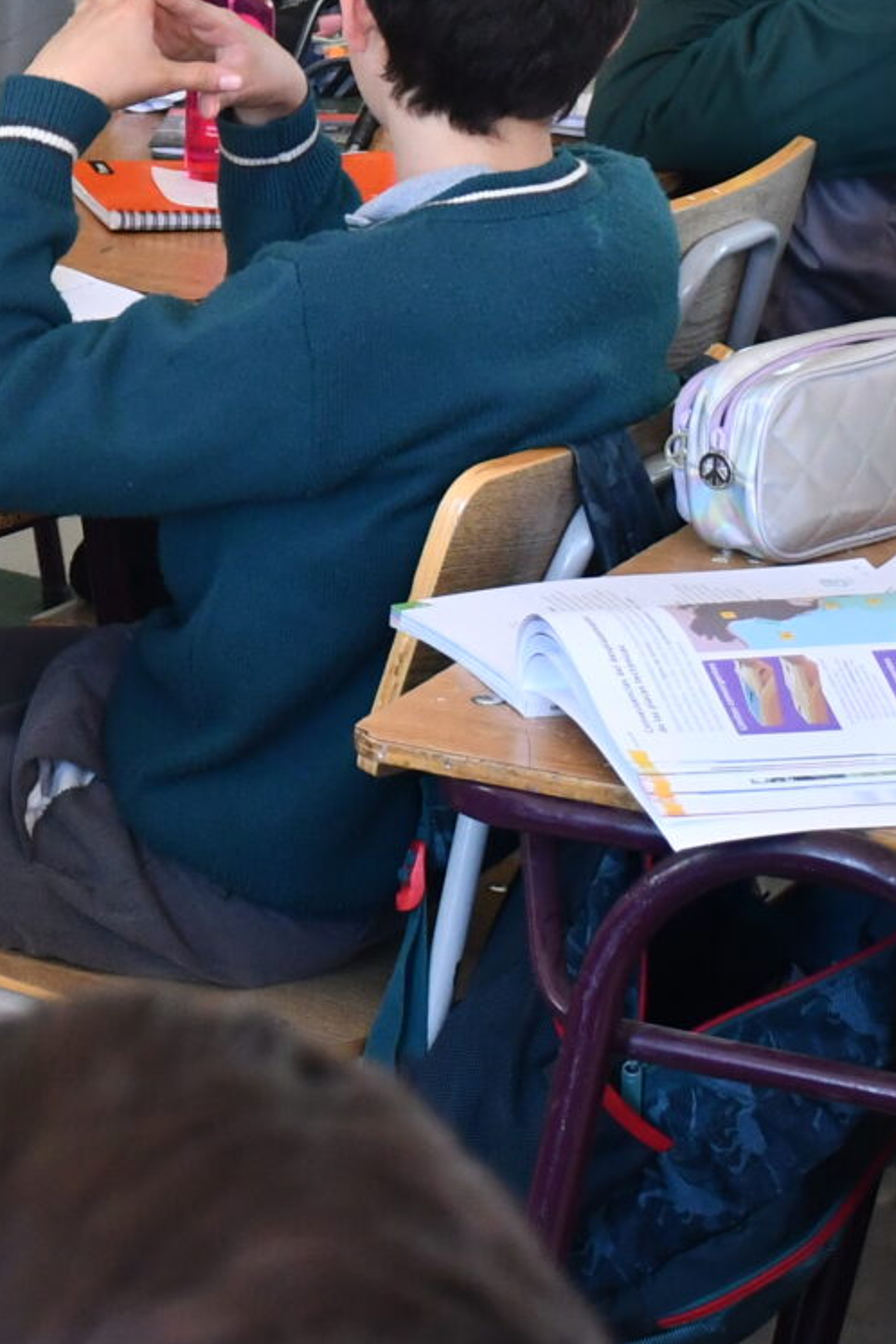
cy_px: -96
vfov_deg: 14.6
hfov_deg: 9.8
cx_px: -383
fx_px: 5114
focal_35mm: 137
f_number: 4
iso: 900
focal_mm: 27
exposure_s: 1/125
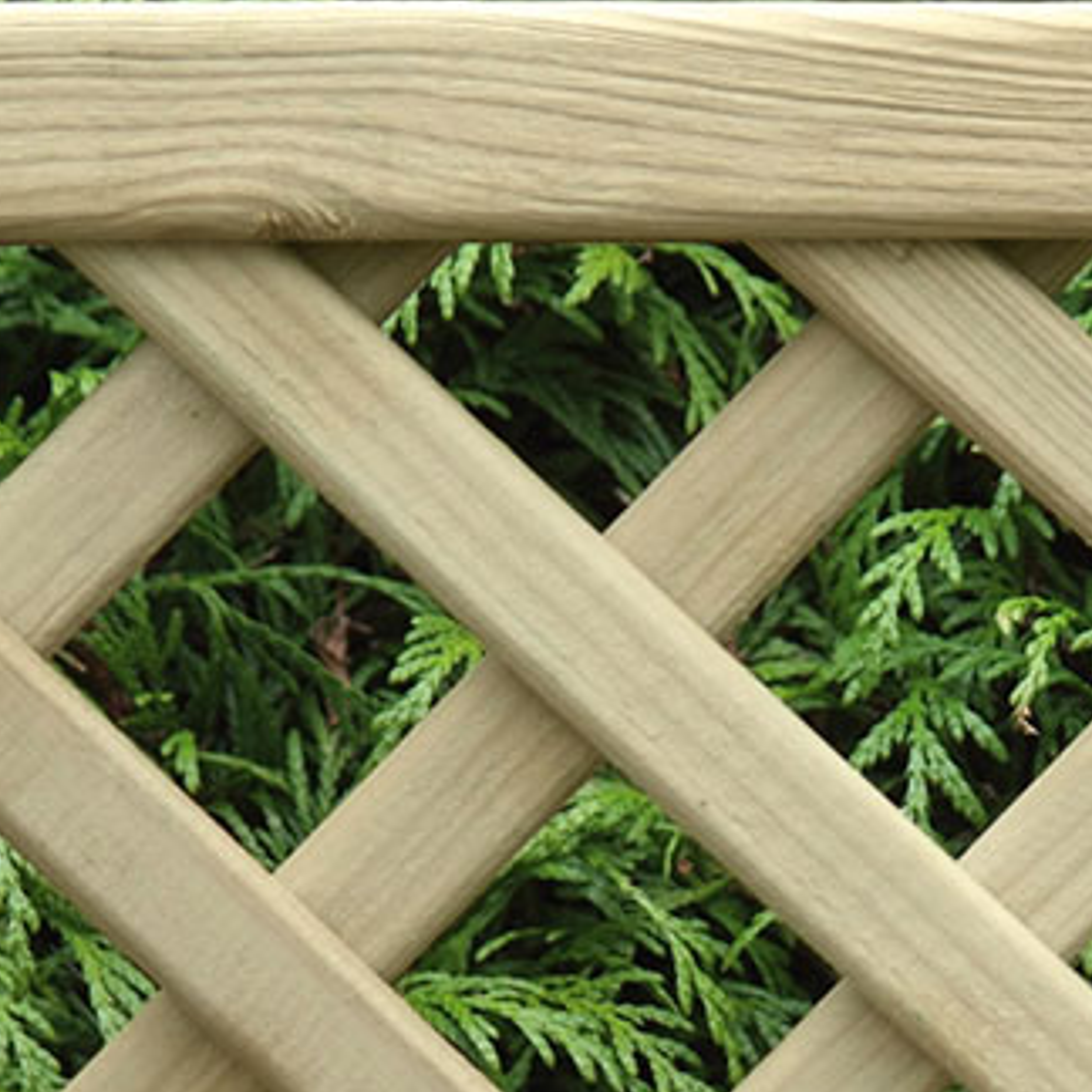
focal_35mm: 255
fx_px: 9101
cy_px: 603
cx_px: 923
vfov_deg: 6.9
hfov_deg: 6.9
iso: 200
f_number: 5.6
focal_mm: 72
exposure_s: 1/100
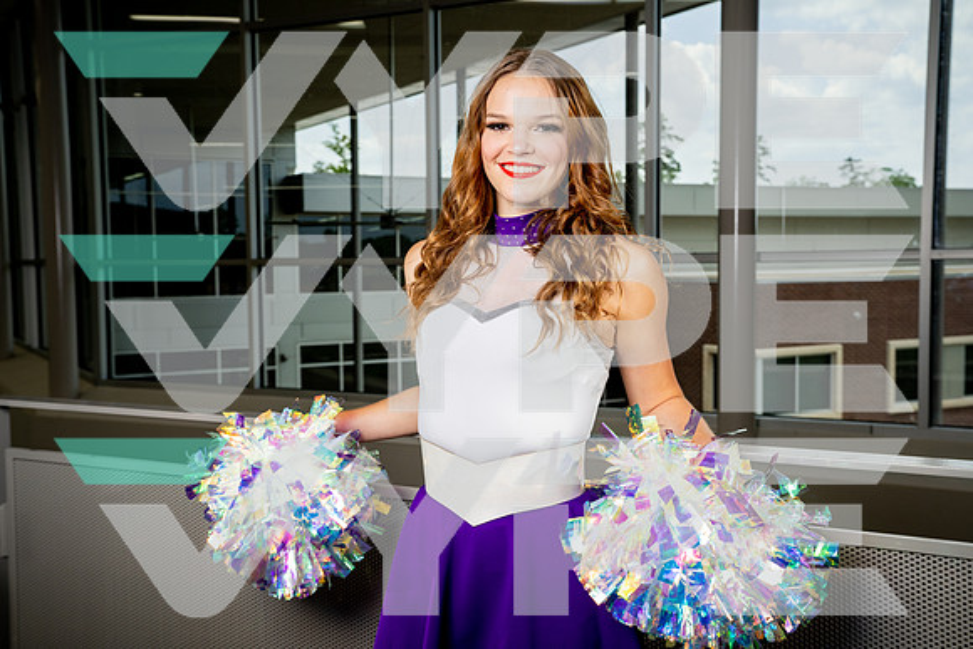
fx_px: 1108
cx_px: 486
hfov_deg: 47.4
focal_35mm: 41
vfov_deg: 32.6
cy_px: 324
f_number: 7.1
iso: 400
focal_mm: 41
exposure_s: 1/250
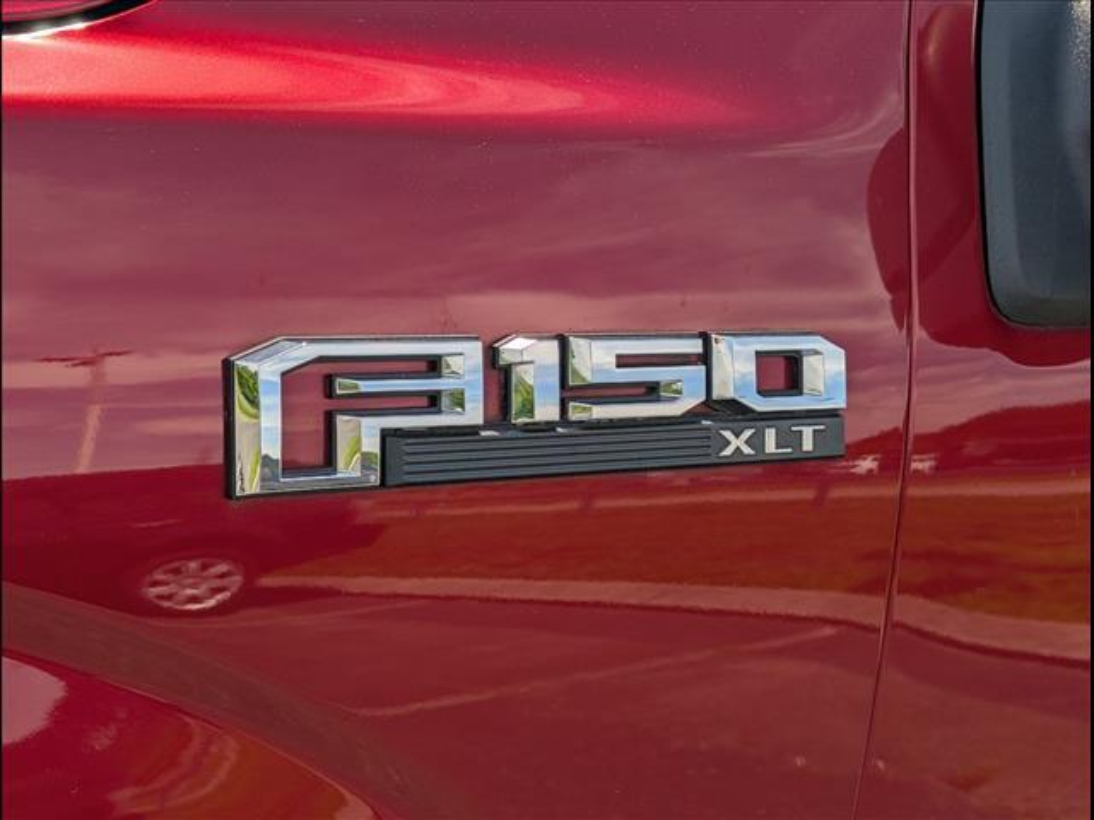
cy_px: 410
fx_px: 1549
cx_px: 547
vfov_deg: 29.7
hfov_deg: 38.9
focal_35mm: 49
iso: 20
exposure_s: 1/1111
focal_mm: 6.9
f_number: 1.68
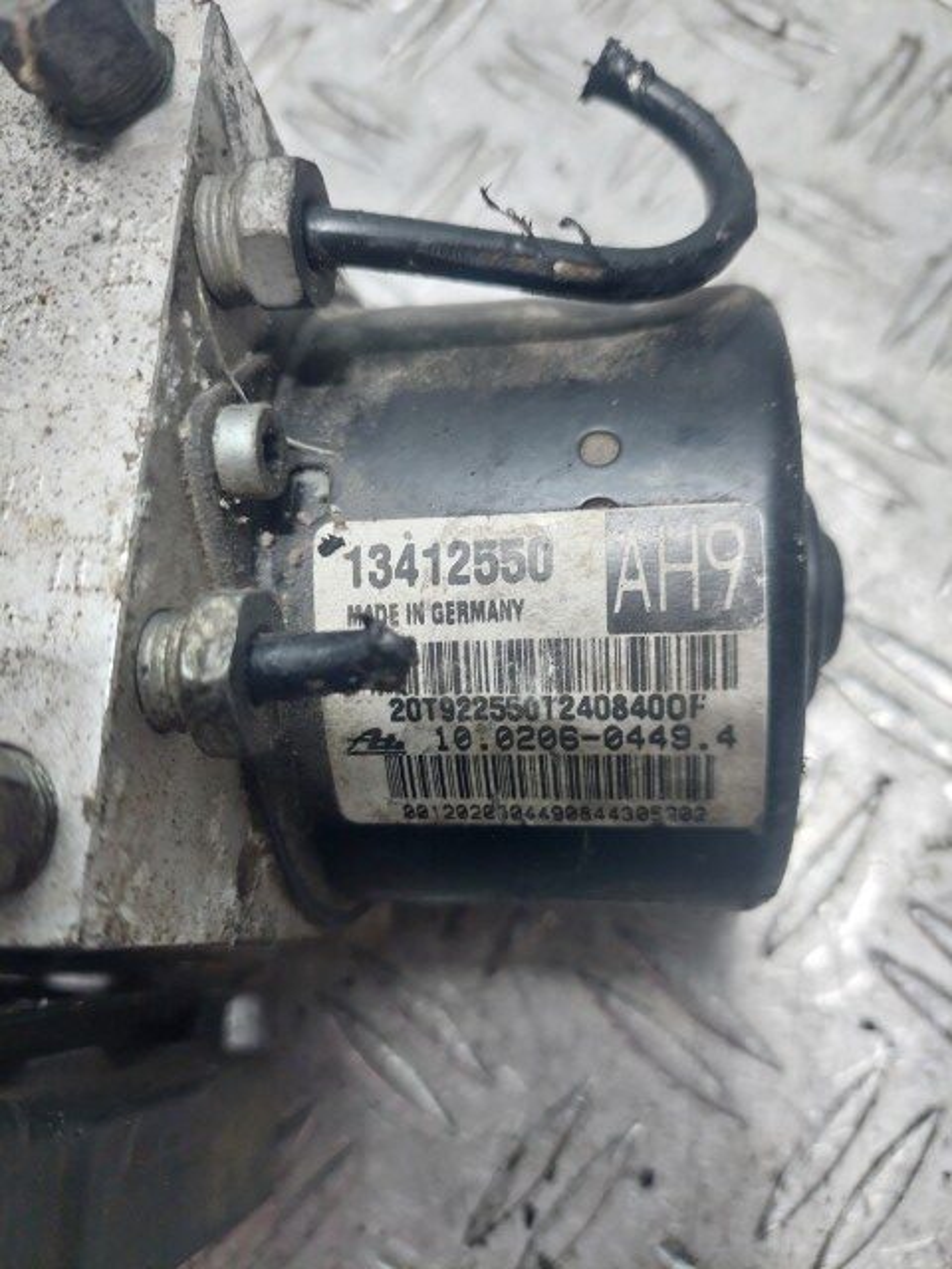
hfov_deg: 54.9
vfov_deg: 69.4
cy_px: 634
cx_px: 476
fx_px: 917
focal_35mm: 25
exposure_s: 1/50
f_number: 1.8
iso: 100
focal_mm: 5.23
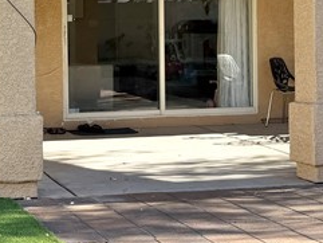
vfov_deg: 14.4
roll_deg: +0.1
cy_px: 47
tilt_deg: -1.7
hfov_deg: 19.0
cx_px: 50
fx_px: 952
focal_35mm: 102
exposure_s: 1/1553
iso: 80
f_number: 1.78
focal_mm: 6.76
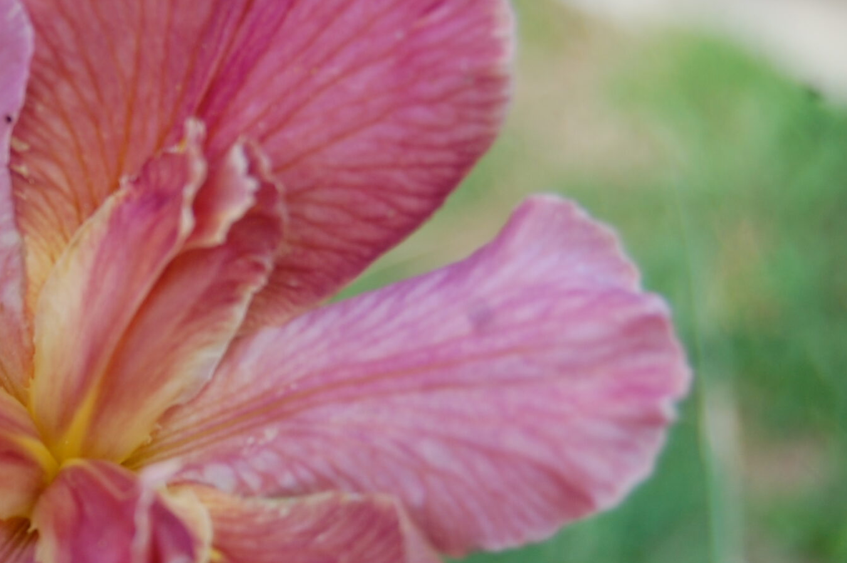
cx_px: 147
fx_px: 2538
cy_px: 408
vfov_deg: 12.6
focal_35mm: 108
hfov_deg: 18.7
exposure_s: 1/125
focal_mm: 38
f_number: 5.6
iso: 200
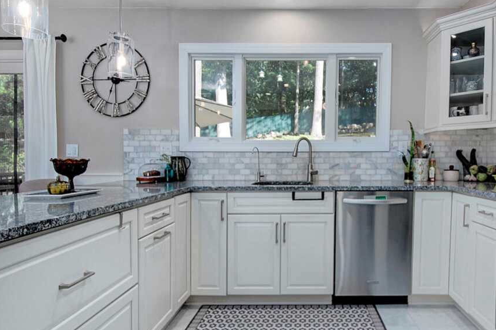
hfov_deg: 89.2
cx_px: 291
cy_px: 186
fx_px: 248
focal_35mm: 18
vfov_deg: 67.1
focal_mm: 10
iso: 200
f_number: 14
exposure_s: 1/25
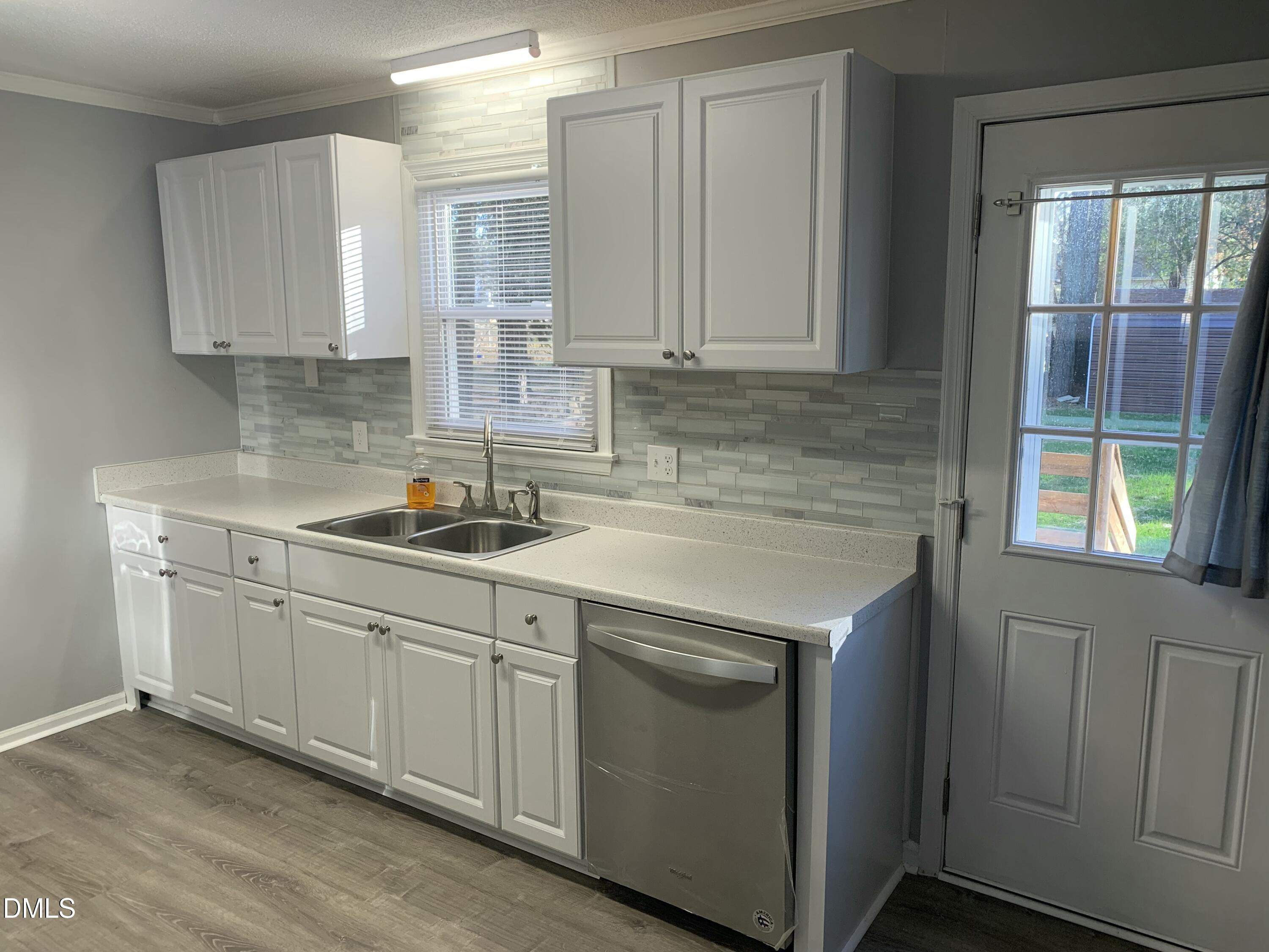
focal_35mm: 26
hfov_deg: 67.3
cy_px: 476
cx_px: 634
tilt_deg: -8.7
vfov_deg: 53.1
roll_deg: +0.3
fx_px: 953
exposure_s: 1/120
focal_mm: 4.25
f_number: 1.8
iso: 80
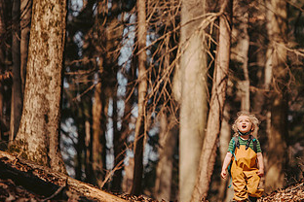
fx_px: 3141
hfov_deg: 5.5
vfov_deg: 3.7
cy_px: 55
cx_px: 247
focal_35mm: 372
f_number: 2.8
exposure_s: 1/1250
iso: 250
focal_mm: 200
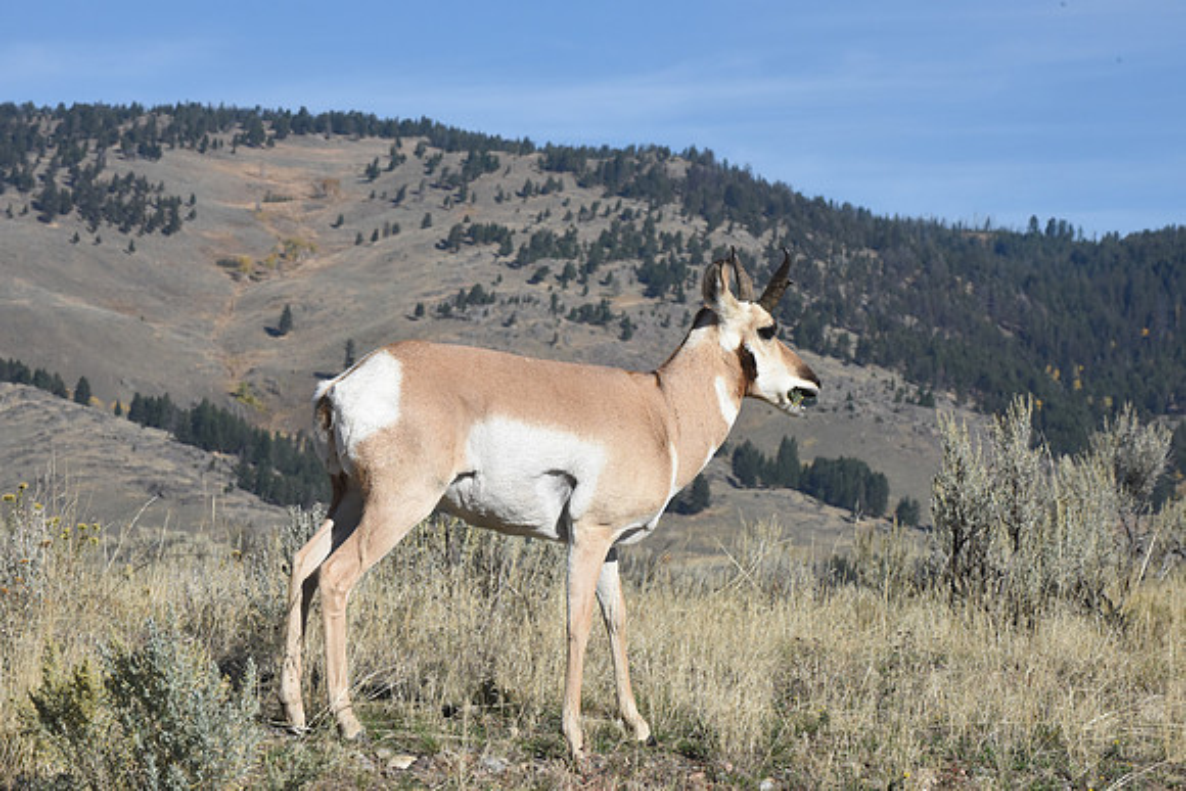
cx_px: 593
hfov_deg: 14.7
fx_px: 4613
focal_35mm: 140
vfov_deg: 9.8
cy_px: 396
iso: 1600
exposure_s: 1/1250
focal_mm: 140
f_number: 18
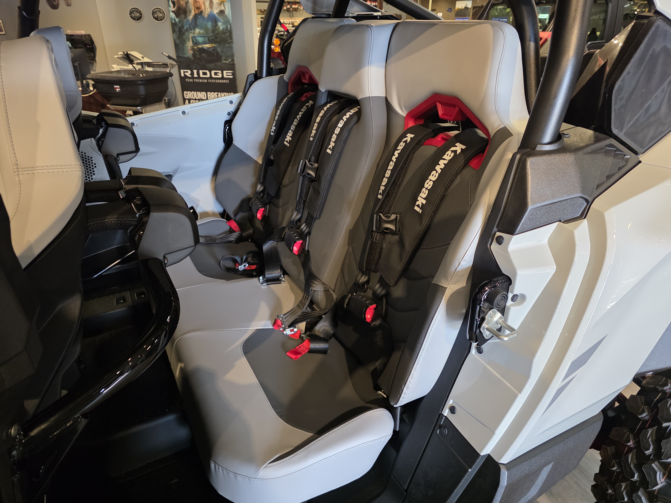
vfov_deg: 58.9
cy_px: 252
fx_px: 446
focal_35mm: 23
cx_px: 336
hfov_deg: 73.9
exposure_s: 1/120
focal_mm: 6.3
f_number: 1.7
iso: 640
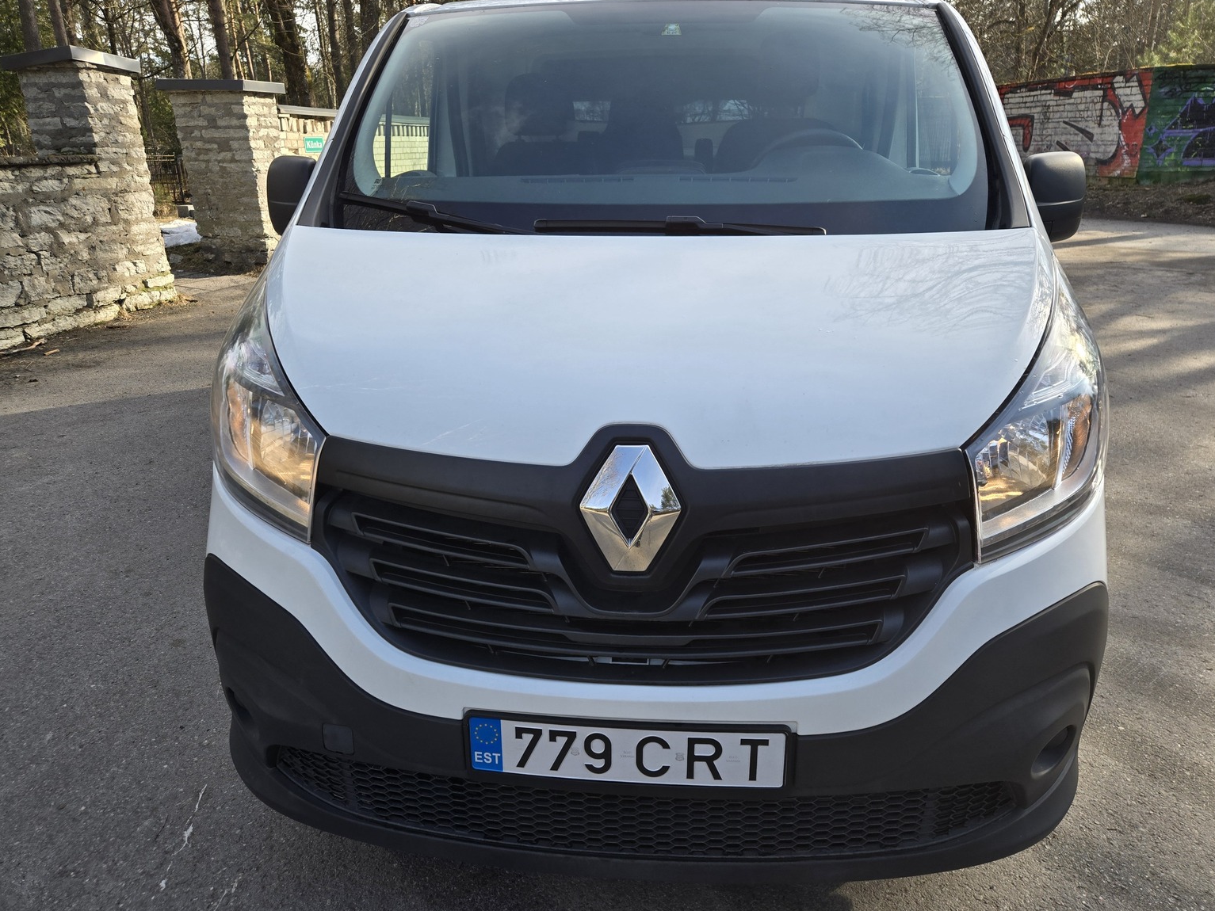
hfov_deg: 71.6
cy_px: 439
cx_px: 606
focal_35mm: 24
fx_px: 842
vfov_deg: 56.8
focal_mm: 5.4
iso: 80
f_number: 1.8
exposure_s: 1/1005
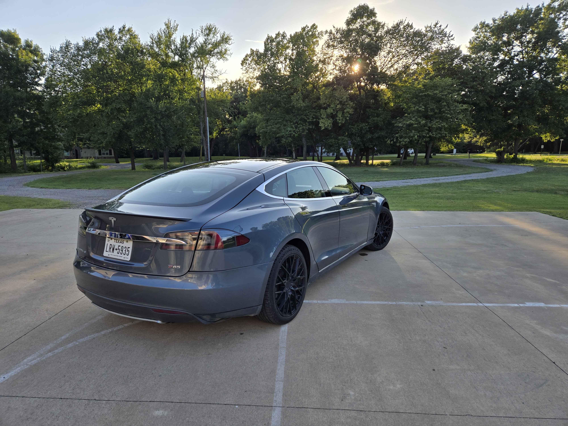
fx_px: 377
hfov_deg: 73.9
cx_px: 284
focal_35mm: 23
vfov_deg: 58.9
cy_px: 213
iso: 25
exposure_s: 1/1087
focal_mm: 5.4
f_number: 1.8
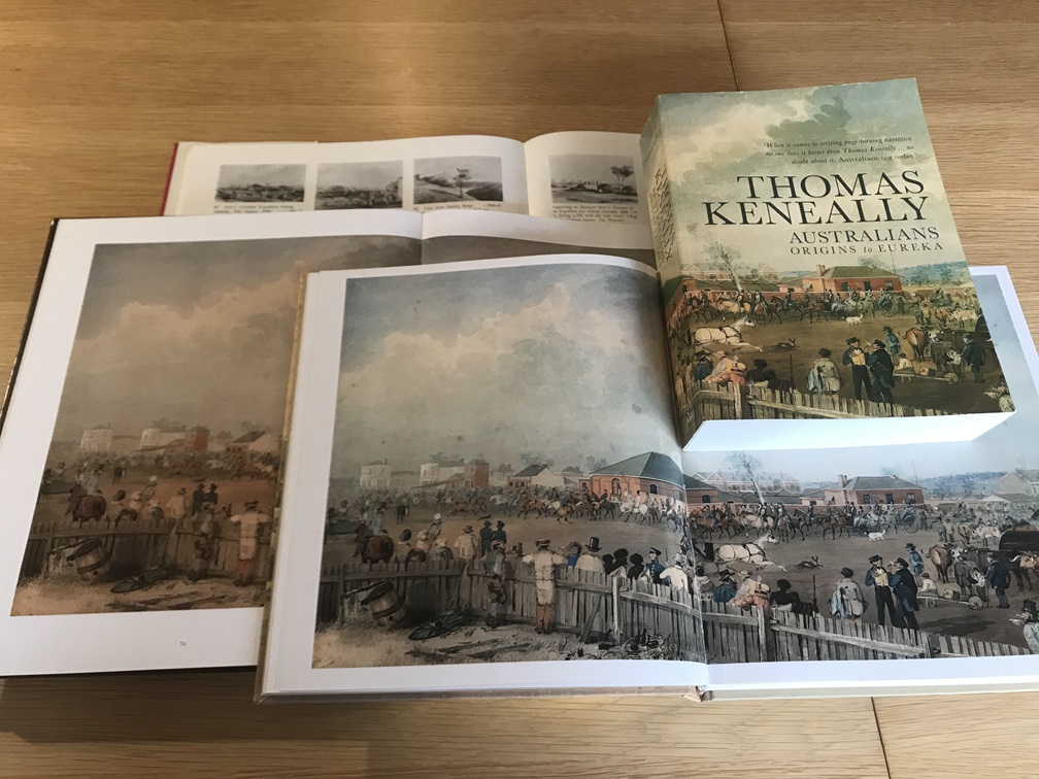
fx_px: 840
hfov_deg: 63.4
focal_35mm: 28
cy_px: 390
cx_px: 520
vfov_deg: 49.7
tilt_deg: -58.9
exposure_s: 1/25
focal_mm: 3.99
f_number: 1.8
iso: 32
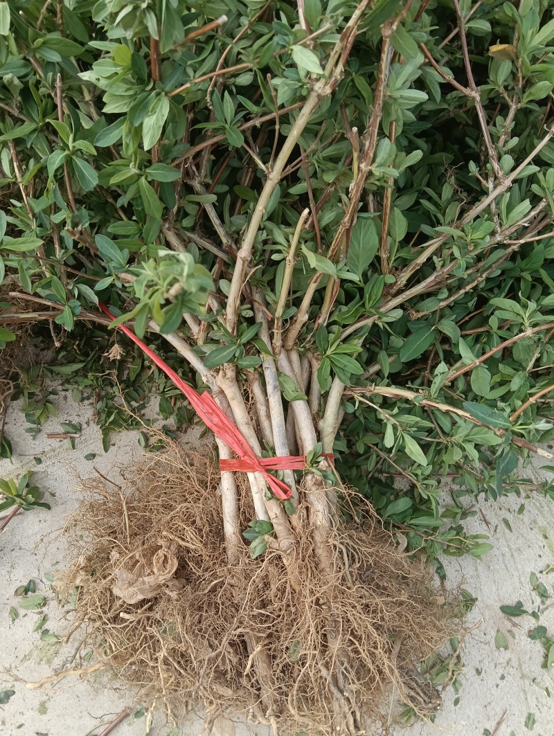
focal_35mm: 27
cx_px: 277
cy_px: 368
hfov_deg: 51.5
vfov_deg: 65.3
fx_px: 575
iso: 50
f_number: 1.8
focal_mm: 3.98
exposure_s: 1/190
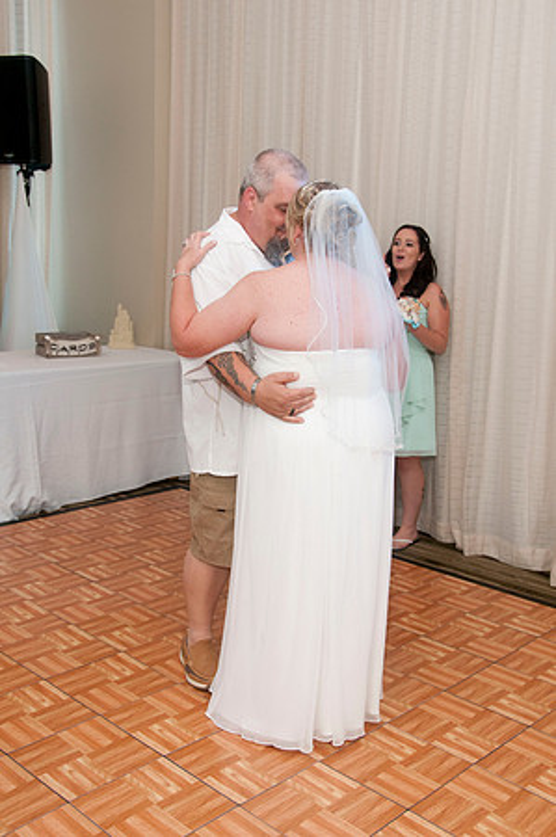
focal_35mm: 39
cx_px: 278
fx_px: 906
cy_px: 418
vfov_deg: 49.6
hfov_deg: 34.1
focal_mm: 26
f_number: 5.6
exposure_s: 1/50
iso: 400
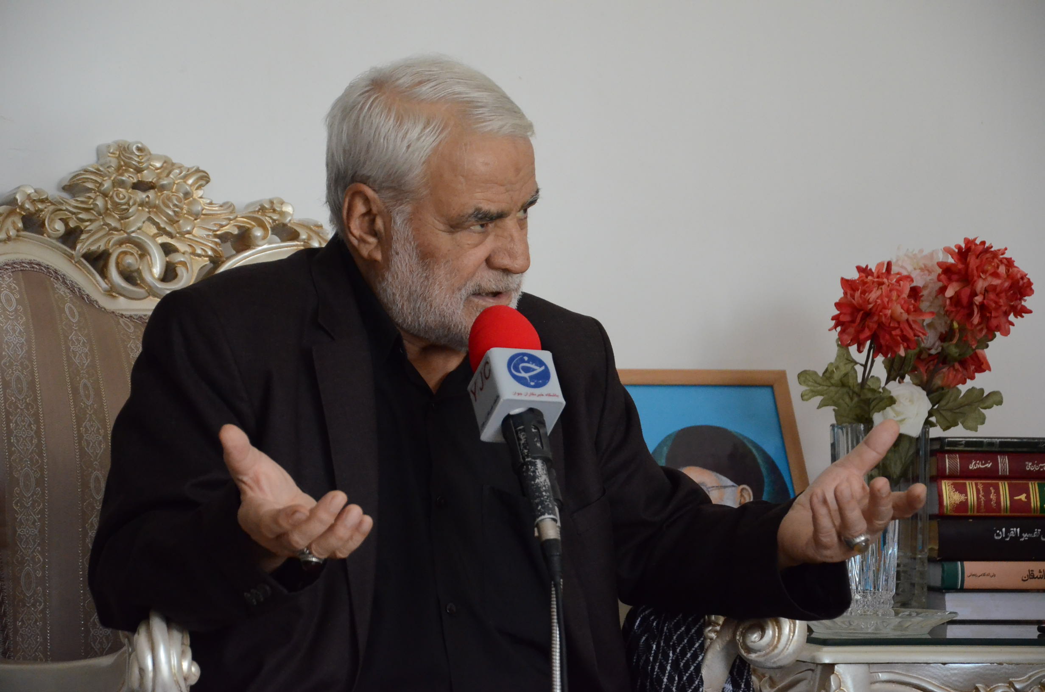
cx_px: 522
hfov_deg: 14.9
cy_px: 346
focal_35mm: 138
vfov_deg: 9.9
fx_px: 3998
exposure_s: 1/400
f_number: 5.6
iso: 3200
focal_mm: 92
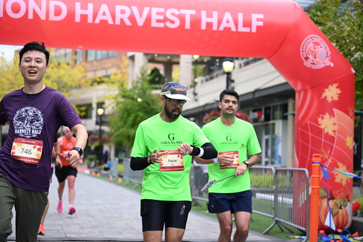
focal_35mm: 70
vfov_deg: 19.5
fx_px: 706
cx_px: 182
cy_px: 121
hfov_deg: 28.8
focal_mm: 70
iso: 640
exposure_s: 1/2000
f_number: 2.8
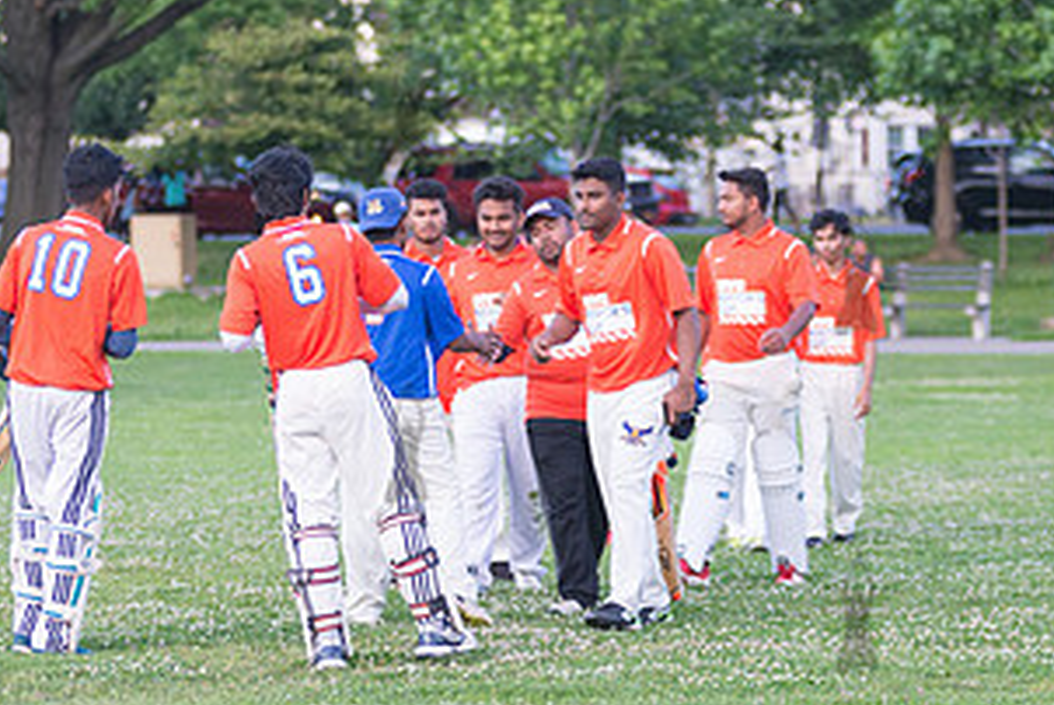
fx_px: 5627
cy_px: 441
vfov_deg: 7.2
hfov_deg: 10.7
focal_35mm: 192
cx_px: 405
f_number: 2.8
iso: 1600
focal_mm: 100
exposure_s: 1/800
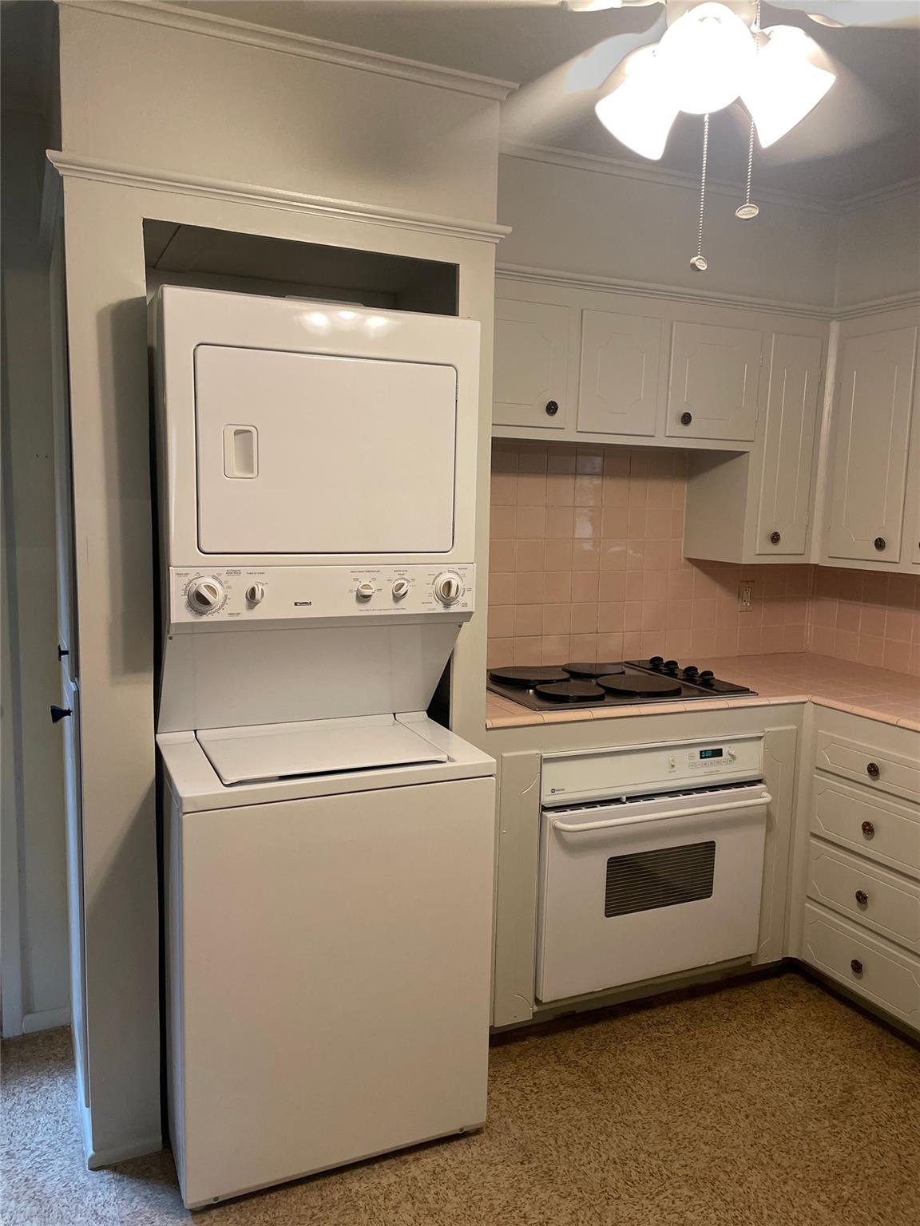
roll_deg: +0.2
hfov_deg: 53.1
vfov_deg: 67.3
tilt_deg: -6.5
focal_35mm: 26
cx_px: 460
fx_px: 921
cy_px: 613
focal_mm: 4.2
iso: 160
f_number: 1.6
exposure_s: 1/60
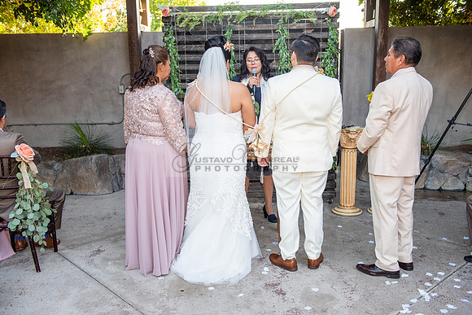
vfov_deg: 38.9
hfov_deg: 55.8
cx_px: 236
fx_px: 446
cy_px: 158
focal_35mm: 34
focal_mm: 34
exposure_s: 1/200
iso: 500
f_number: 5
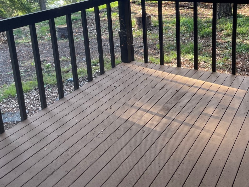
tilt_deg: -15.9
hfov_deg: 44.2
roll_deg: +1.7
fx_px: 302
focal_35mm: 42
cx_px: 165
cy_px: 35
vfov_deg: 33.3
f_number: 1.6
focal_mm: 5.1
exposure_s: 1/121
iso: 40
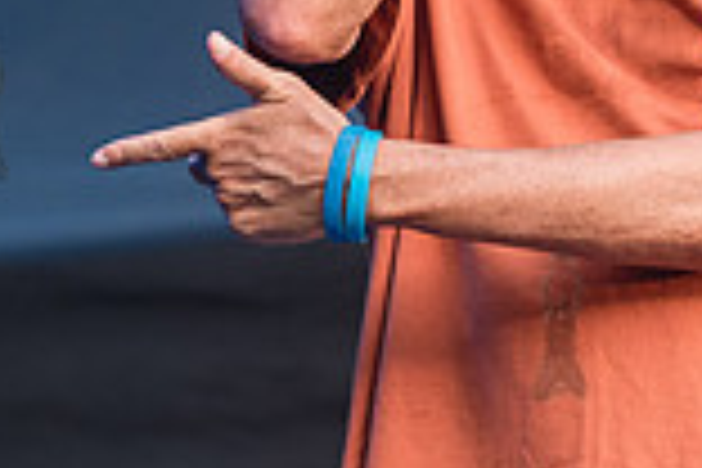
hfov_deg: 4.4
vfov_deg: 3.0
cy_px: -115
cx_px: 558
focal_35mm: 464
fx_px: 9047
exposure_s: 1/500
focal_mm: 125
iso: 500
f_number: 4.5
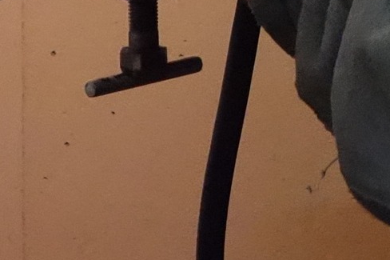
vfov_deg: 2.2
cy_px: -326
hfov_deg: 3.4
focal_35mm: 609
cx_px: 546
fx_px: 6595
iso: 3200
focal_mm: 36.95
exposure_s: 1/400
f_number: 5.6
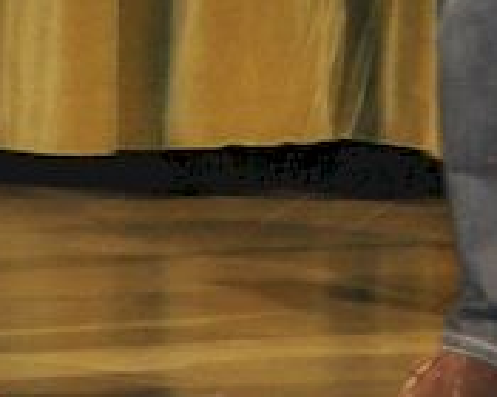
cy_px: -699
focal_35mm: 593
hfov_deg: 3.3
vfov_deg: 2.6
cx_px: 125
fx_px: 8723
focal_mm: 46
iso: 800
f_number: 4.5
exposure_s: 1/60
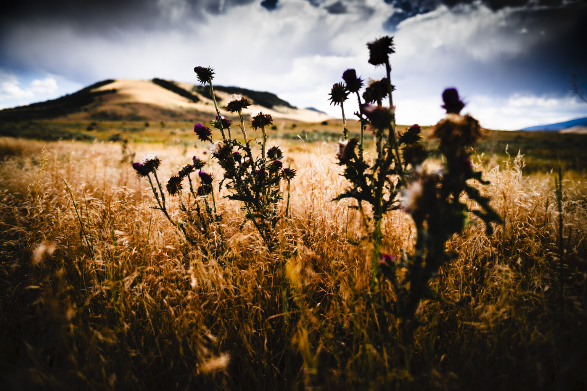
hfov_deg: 84.0
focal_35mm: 20
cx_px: 294
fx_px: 326
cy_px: 196
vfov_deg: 61.9
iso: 320
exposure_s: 1/2.5
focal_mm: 20
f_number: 2.8
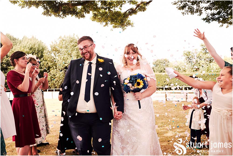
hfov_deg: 54.4
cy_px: 78
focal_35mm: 35
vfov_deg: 37.9
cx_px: 116
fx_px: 227
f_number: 5.6
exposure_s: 1/800
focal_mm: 23
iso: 800
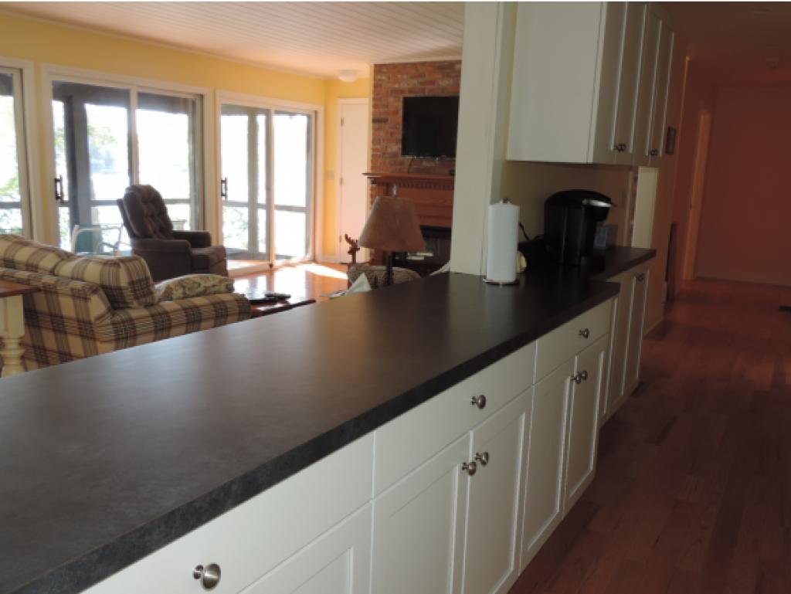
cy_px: 297
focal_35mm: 30
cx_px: 396
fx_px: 686
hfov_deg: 59.9
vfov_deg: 46.8
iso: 110
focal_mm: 5.3
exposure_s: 1/40
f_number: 3.1
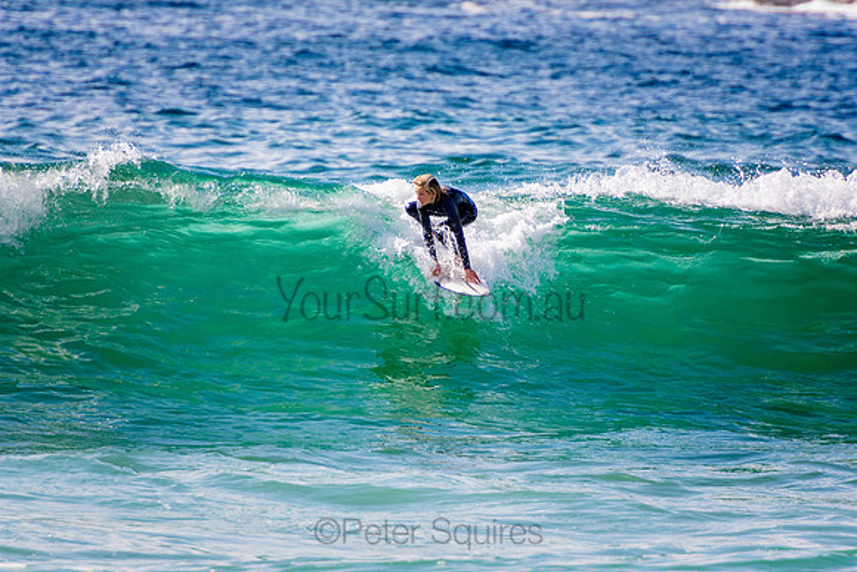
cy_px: 286
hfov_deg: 3.4
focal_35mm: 600
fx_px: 14286
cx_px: 428
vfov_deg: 2.3
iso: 400
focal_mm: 400
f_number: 5.6
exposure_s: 1/2000
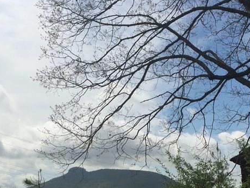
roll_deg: +1.5
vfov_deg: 22.0
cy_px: 192
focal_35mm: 64
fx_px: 462
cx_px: 118
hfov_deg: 30.3
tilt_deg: +1.2
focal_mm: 4.15
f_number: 2.2
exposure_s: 1/6849
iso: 40
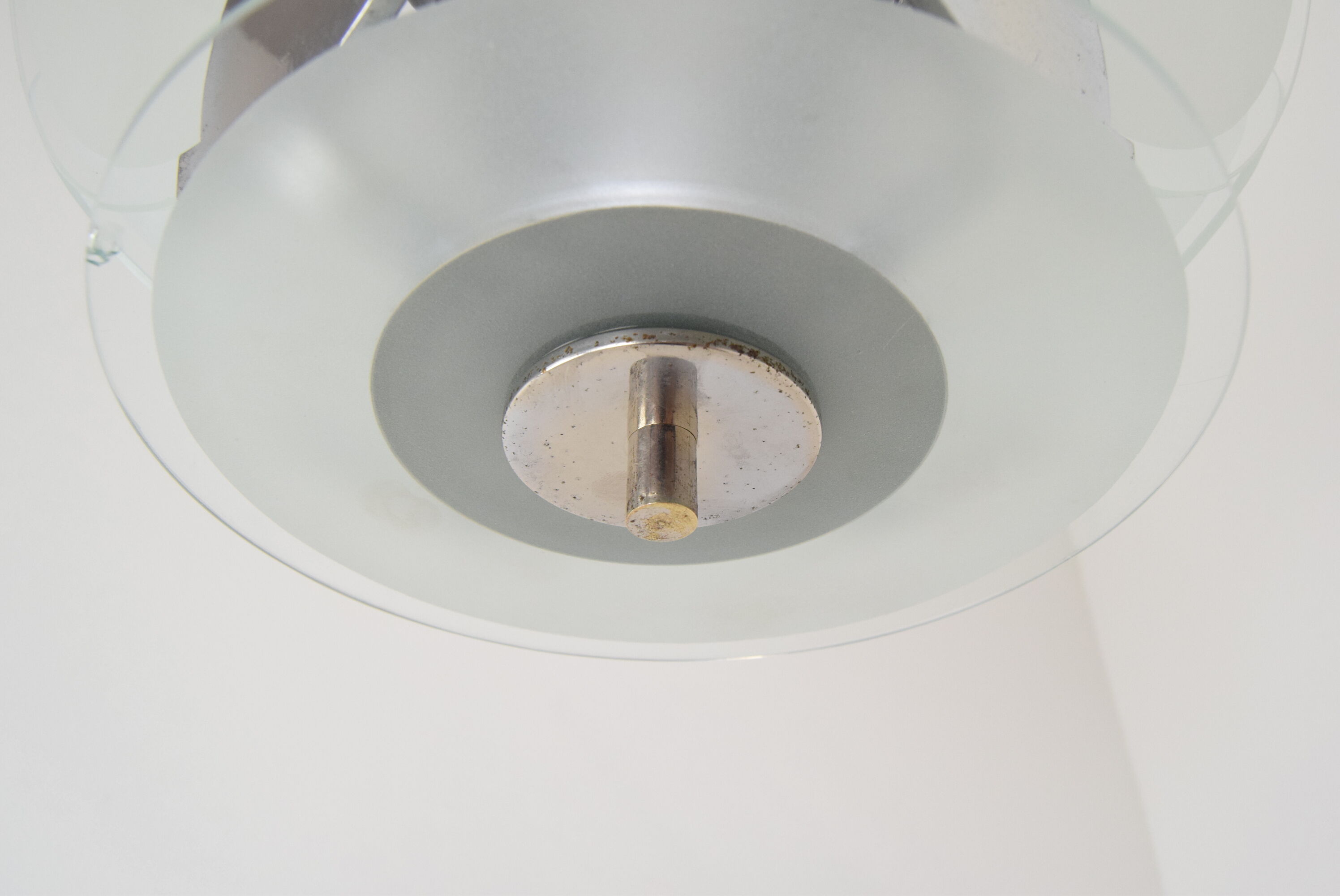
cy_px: 448
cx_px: 670
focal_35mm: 28
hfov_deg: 64.5
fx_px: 1062
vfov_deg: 45.7
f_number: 8
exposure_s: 1/250
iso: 1600
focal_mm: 19
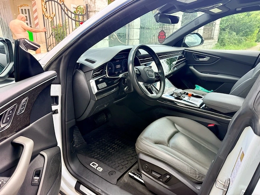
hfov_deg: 71.6
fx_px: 180
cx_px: 130
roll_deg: -1.0
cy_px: 98
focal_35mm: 24
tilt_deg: -20.4
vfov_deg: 56.8
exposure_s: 1/412
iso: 100
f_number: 1.78
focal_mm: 6.76
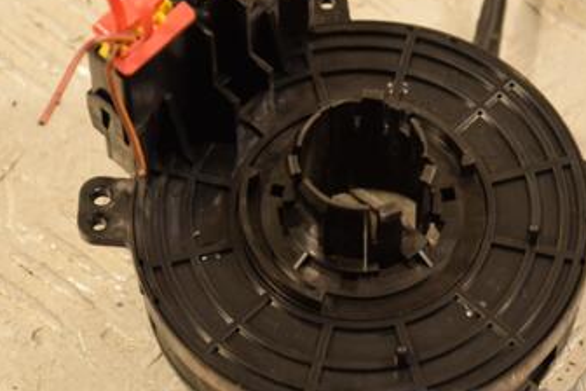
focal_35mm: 228
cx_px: 351
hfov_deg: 9.0
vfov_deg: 6.0
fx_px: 3709
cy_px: 183
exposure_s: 1/125
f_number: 5.6
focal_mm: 85
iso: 800
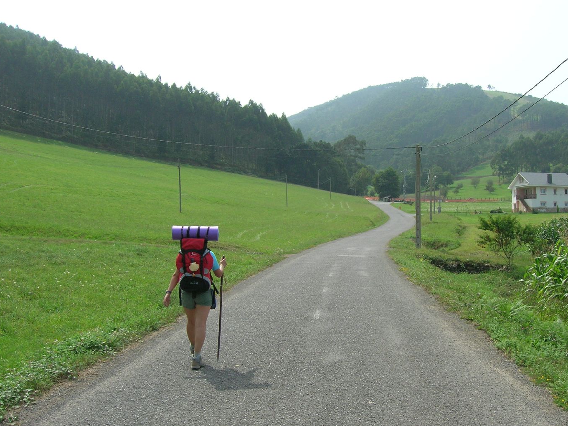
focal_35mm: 40
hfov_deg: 46.6
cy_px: 241
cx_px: 328
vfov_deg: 35.9
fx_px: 656
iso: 50
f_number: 4.9
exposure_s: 1/303
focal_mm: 5.7
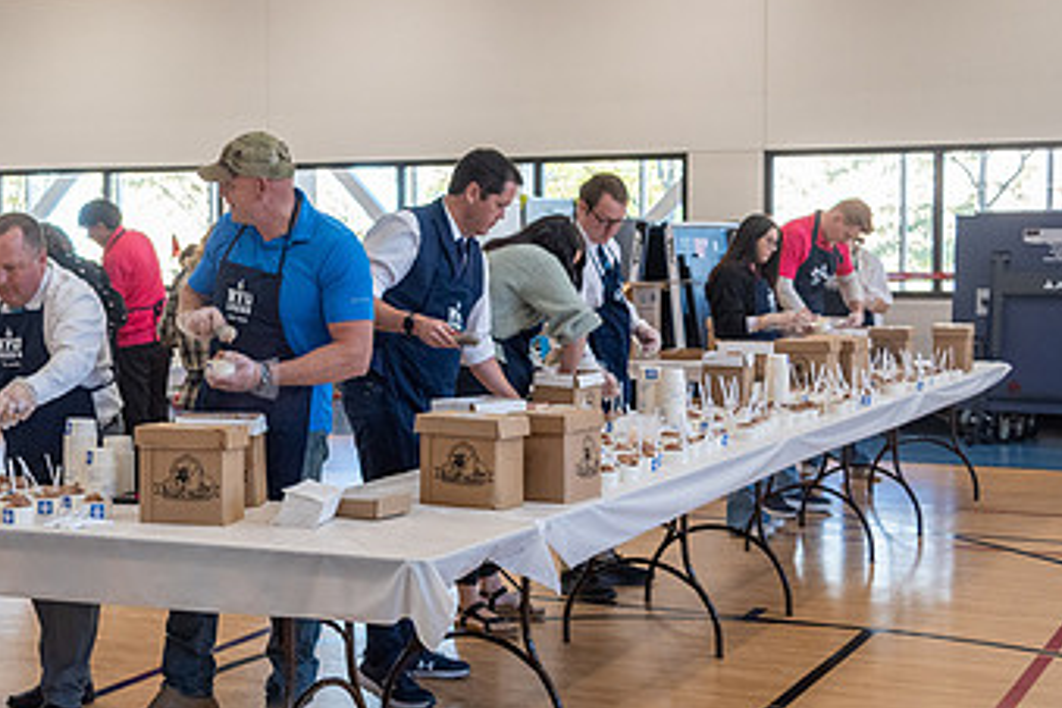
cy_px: 293
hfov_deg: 30.3
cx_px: 226
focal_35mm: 65
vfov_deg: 20.9
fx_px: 1917
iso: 1000
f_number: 4
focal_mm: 38
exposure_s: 1/320
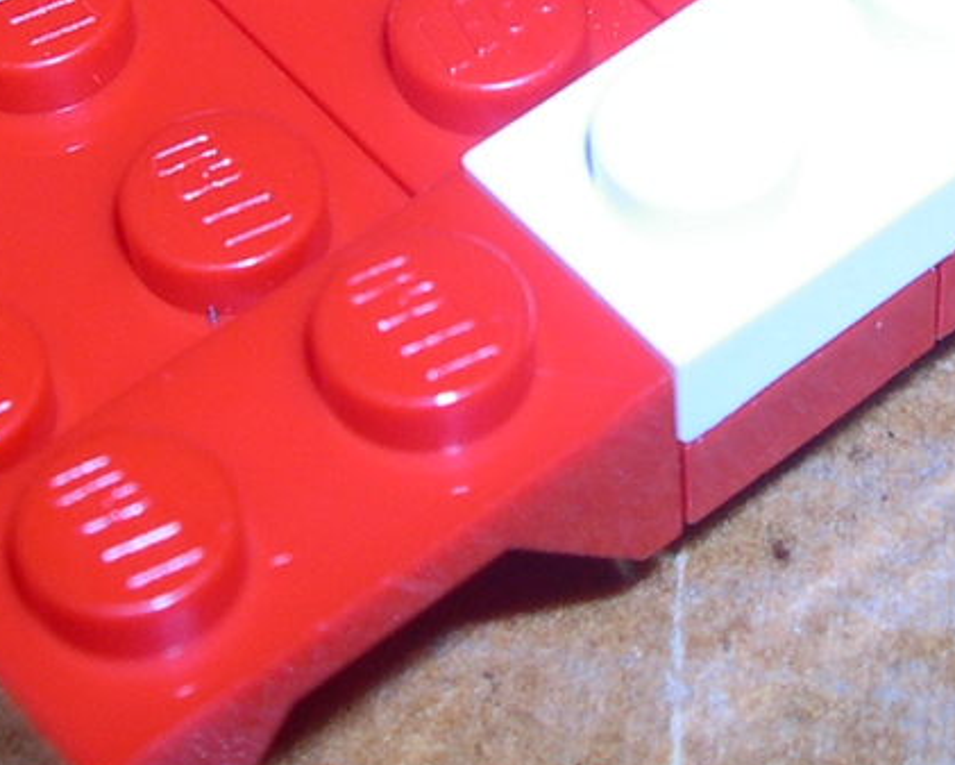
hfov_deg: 13.6
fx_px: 3986
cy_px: -114
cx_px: 728
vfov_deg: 10.8
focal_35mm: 141
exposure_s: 1/60
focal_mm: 8
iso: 100
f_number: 7.6
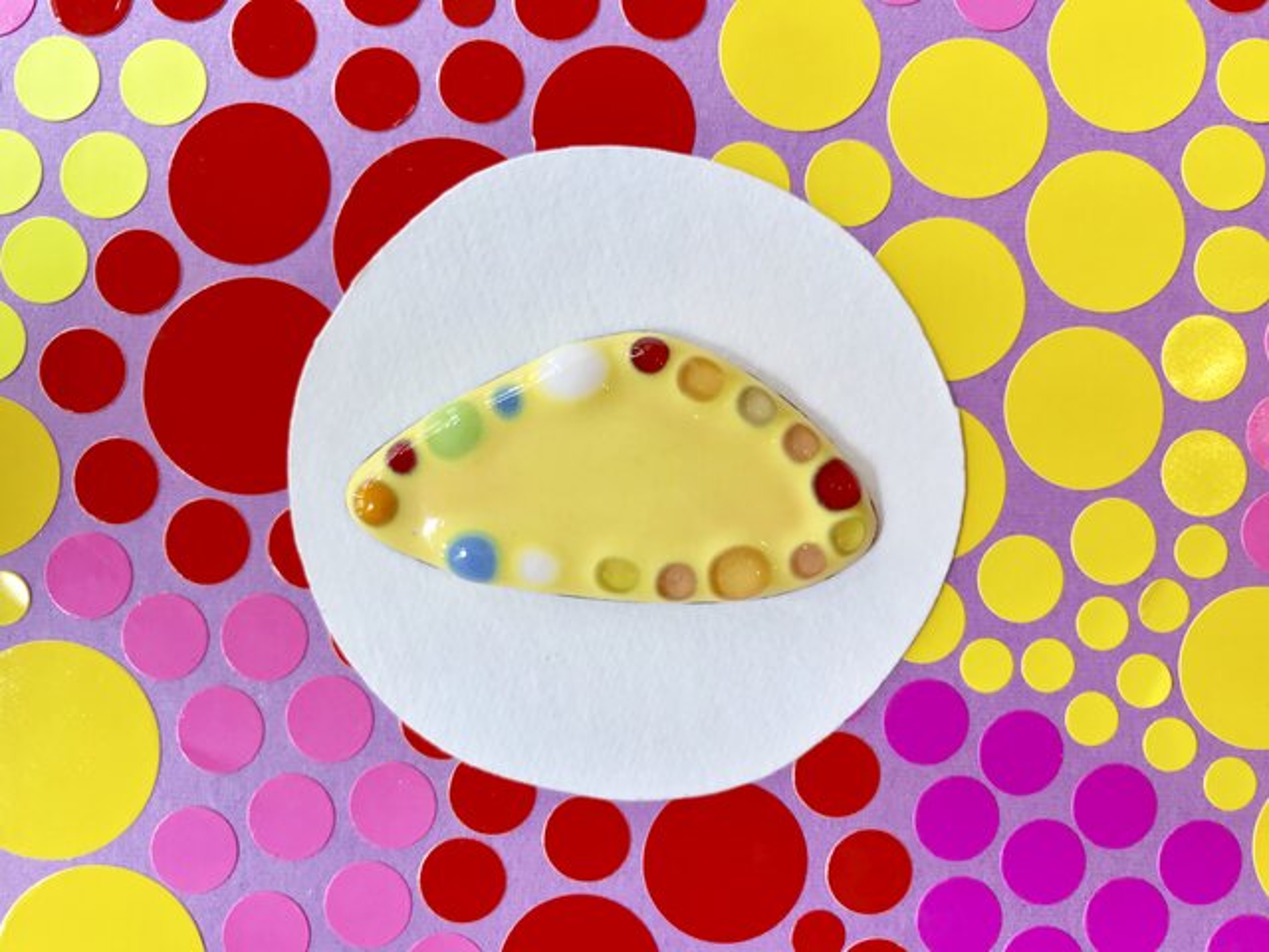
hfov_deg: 63.4
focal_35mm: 28
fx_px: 1026
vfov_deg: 49.7
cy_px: 476
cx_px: 634
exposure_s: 1/40
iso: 20
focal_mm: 3.99
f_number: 1.8
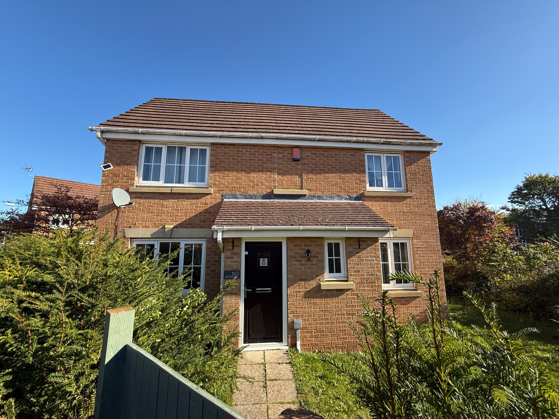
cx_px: 280
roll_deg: +0.9
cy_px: 210
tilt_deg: +8.1
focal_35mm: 14
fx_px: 226
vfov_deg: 85.7
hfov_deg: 102.1
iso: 50
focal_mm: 2.22
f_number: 2.2
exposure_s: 1/679
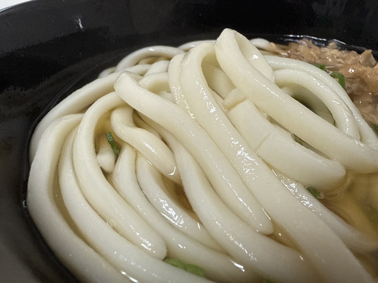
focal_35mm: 25
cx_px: 189
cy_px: 142
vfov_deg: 54.9
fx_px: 273
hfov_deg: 69.4
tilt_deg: -38.5
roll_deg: +1.8
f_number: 2.2
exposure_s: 1/60
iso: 200
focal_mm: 2.22
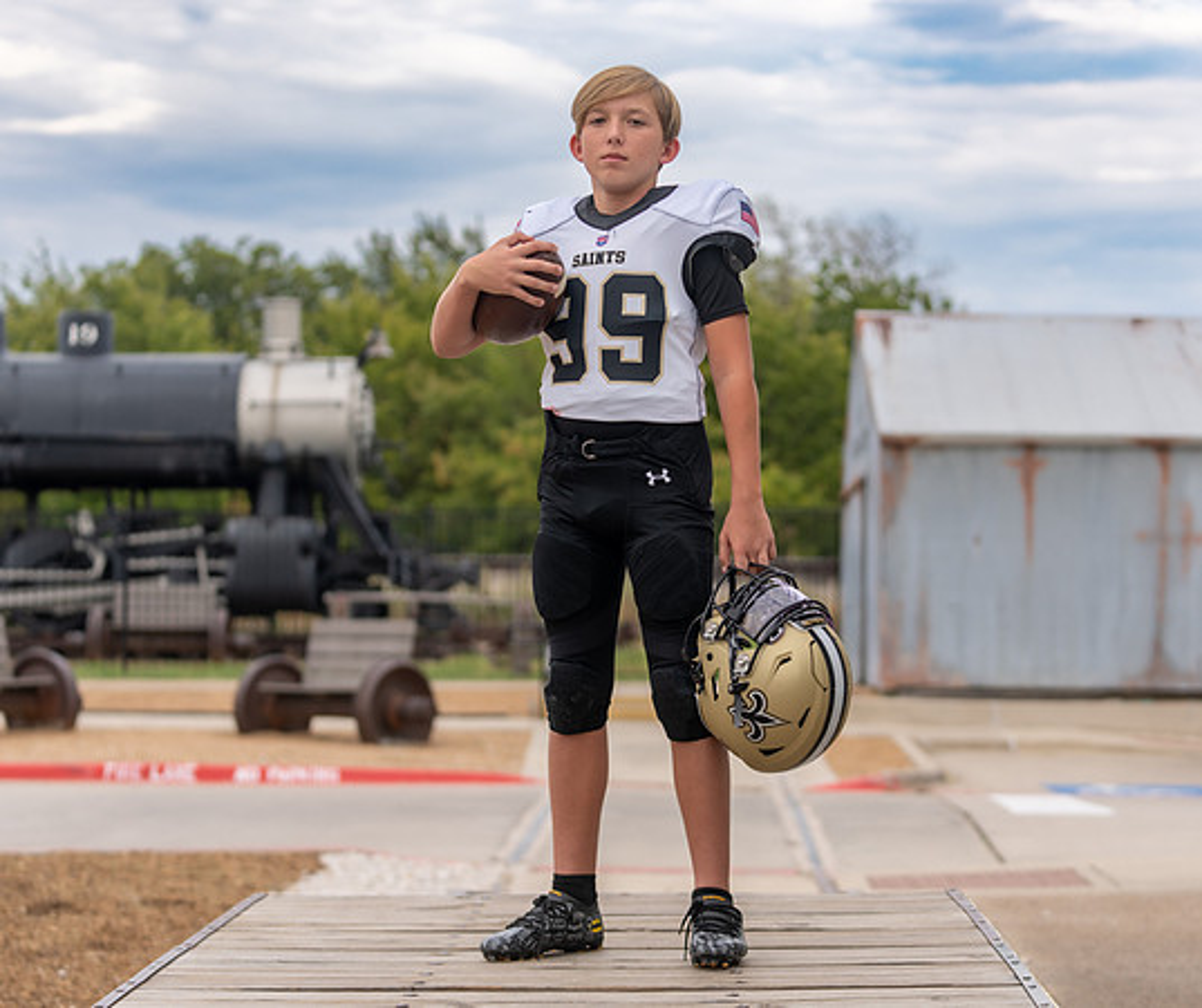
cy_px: 506
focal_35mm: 85
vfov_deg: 18.5
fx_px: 3091
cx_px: 665
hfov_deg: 22.0
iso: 100
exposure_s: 1/400
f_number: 2.8
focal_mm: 70
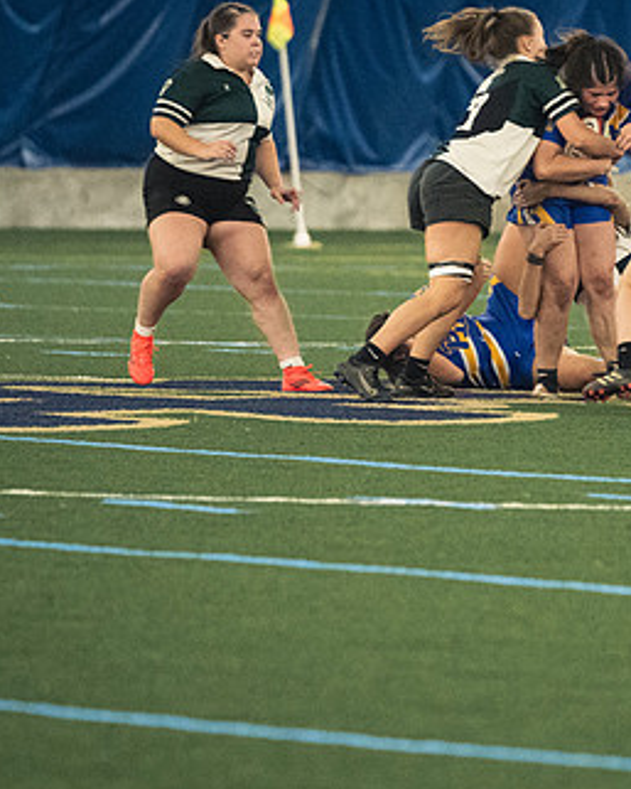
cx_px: 548
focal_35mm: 508
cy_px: 327
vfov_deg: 3.8
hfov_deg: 3.0
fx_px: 11853
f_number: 2.8
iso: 10000
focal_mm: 200
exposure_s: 1/500
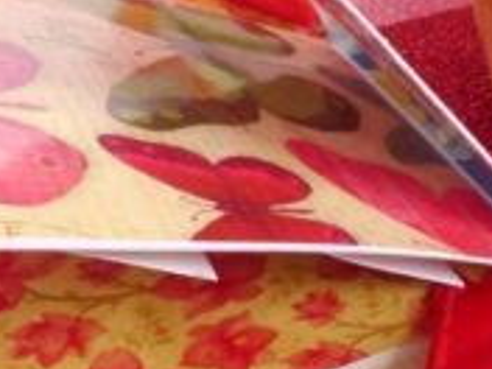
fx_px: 1208
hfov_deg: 21.4
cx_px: 593
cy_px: 89
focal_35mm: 85
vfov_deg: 17.3
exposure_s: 1/60
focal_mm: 4.5
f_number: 5
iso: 200
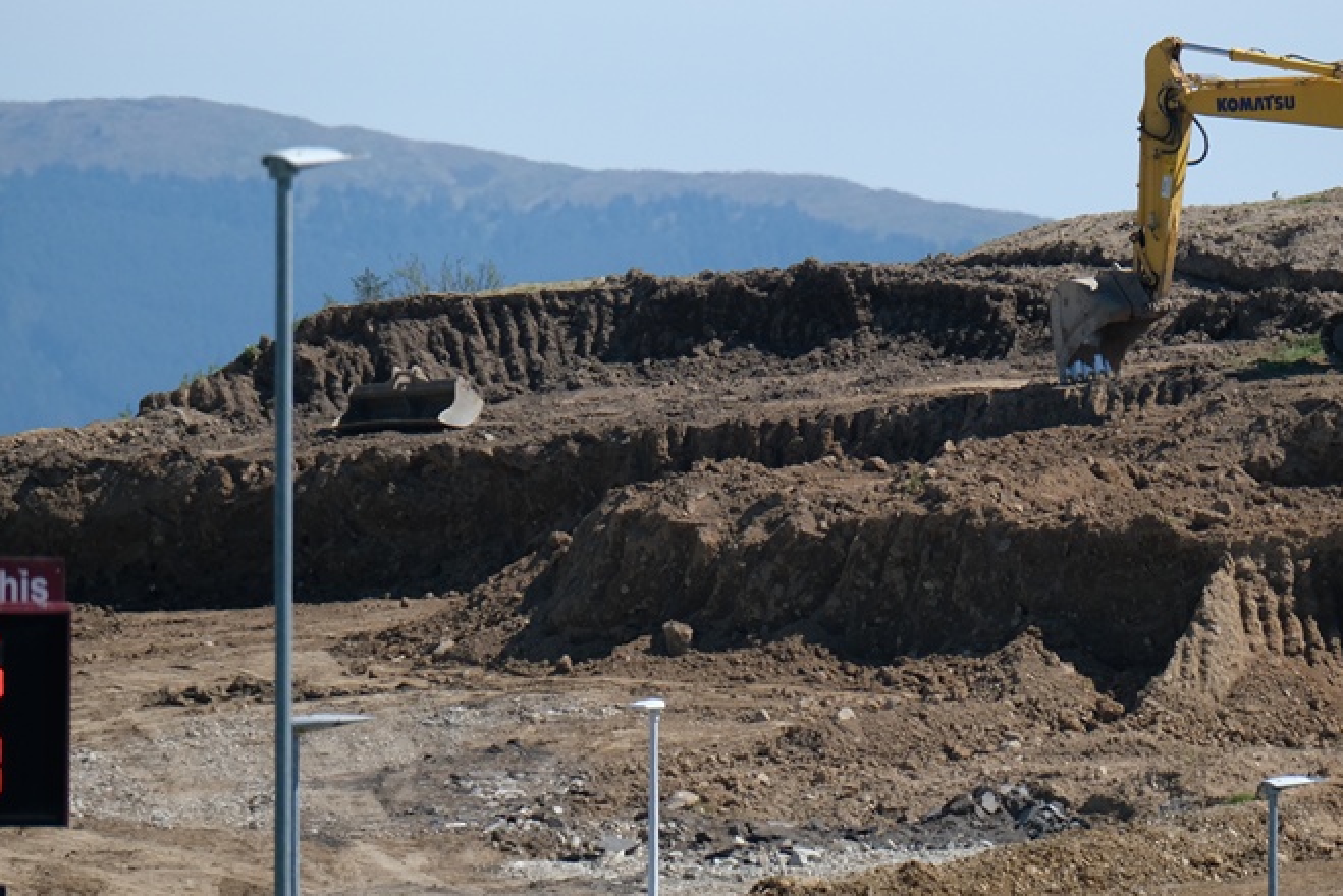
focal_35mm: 660
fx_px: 24631
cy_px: 428
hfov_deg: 3.1
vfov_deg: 2.1
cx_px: 834
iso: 800
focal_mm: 312
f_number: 5.6
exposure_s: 1/2700
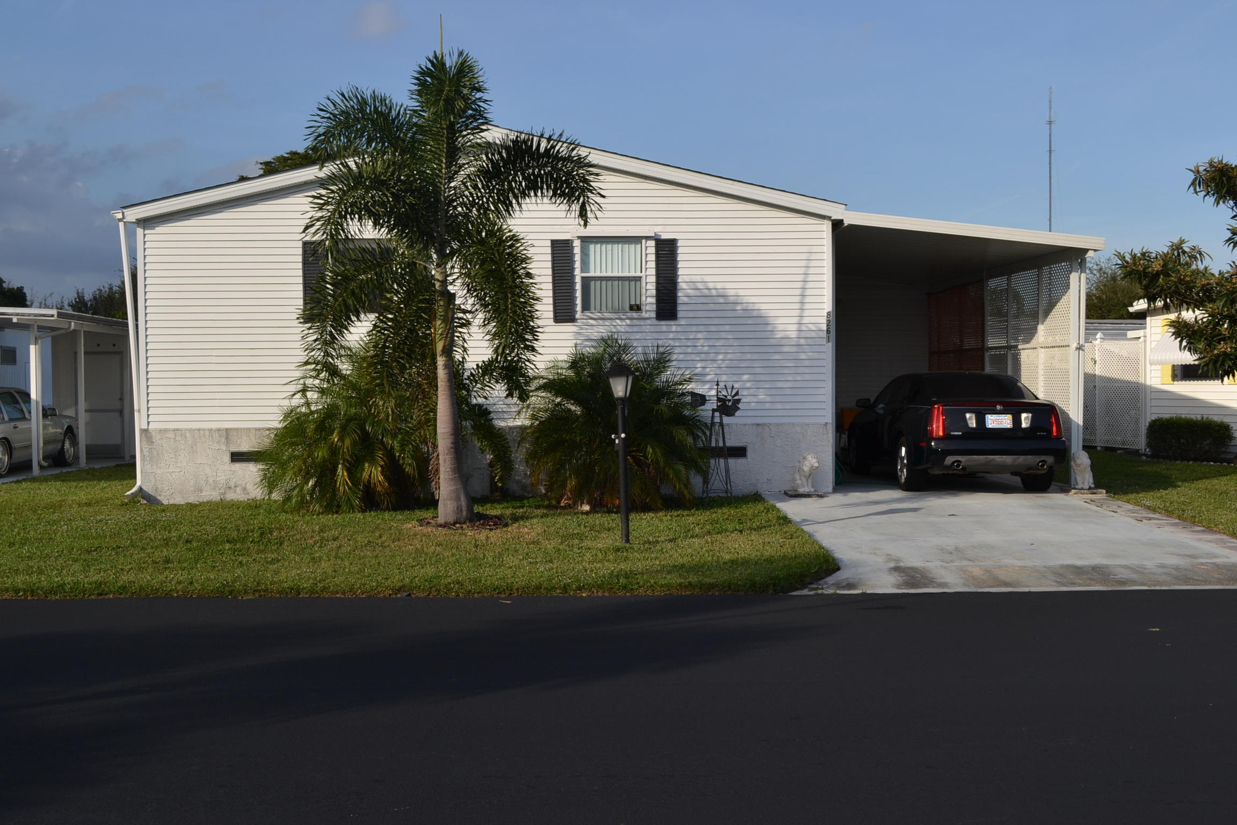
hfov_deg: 49.6
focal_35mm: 39
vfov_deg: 34.2
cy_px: 412
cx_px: 618
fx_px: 1340
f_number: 8
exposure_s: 1/200
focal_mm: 26
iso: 100
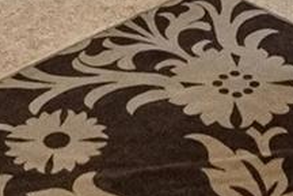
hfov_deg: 18.3
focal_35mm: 111
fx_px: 903
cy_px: -467
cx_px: 235
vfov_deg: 8.9
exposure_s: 1/30
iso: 1000
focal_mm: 10
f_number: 8
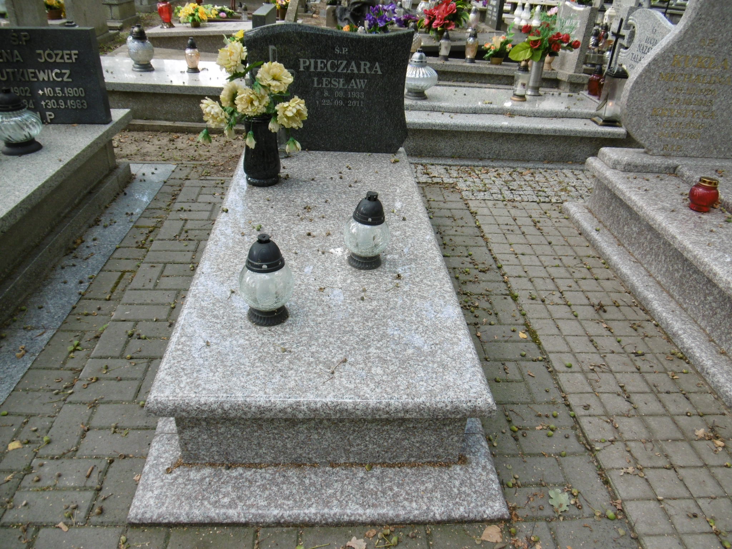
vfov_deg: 49.7
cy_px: 274
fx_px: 592
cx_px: 366
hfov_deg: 63.4
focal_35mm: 28
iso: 100
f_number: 3.3
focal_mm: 5
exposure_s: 1/125
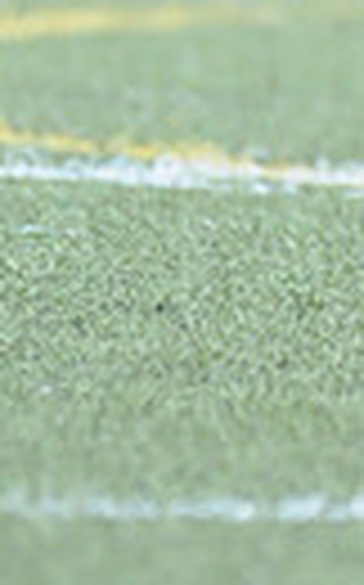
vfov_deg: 1.1
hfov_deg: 0.7
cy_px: -522
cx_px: 784
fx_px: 29222
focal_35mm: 1837
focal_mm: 270
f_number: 4
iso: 1600
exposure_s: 1/2000
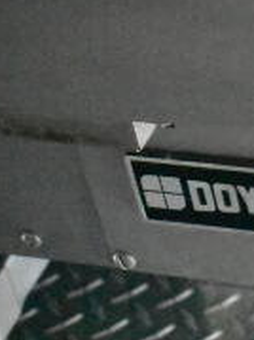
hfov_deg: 9.1
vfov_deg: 12.9
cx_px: 527
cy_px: 181
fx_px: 1495
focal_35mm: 153
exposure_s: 1/4000
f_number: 4.2
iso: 25600
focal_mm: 31
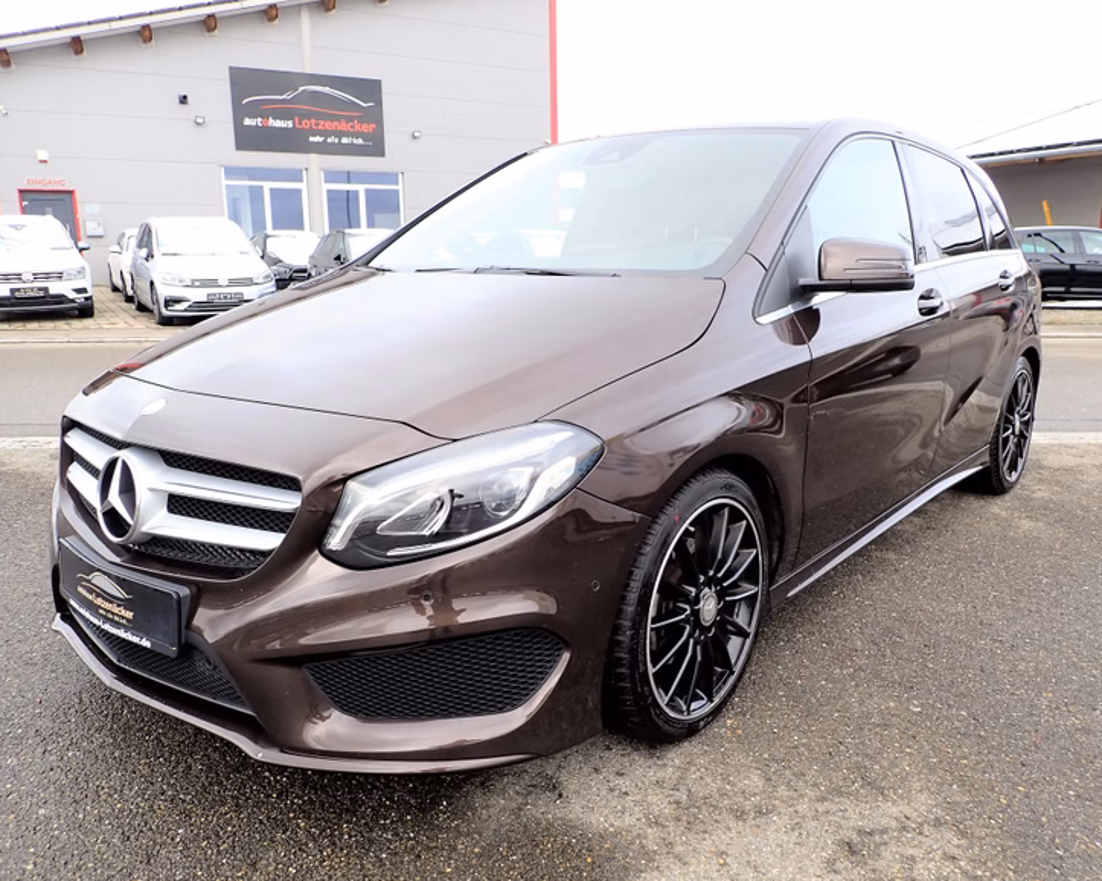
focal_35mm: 27
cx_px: 541
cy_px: 453
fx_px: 880
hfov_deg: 64.1
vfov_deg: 53.2
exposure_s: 1/160
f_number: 2.8
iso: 100
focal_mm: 4.5
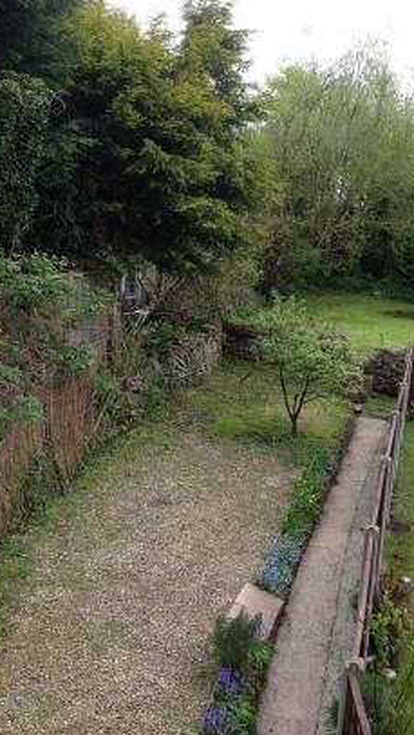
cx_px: 257
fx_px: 800
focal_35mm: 41
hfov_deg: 28.9
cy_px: 380
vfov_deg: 49.4
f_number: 2.4
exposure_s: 1/212
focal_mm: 4.28
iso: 50
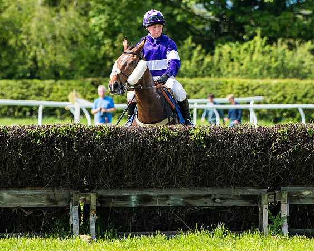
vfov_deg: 3.3
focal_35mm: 466
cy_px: 132
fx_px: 4332
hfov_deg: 4.2
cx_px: 190
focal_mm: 200
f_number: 5
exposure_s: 1/800
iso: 400
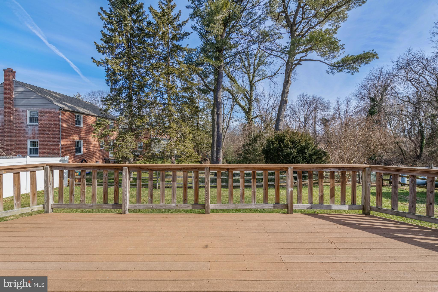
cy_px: 146
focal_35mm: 16
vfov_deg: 73.7
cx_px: 219
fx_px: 195
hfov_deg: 96.7
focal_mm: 16
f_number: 10
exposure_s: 1/400
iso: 200
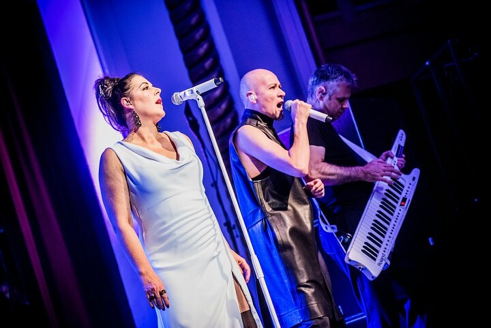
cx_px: 246
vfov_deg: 14.0
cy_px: 164
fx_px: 1337
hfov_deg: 20.8
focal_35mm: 98
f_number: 2.8
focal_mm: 98
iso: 2500
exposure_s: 1/100
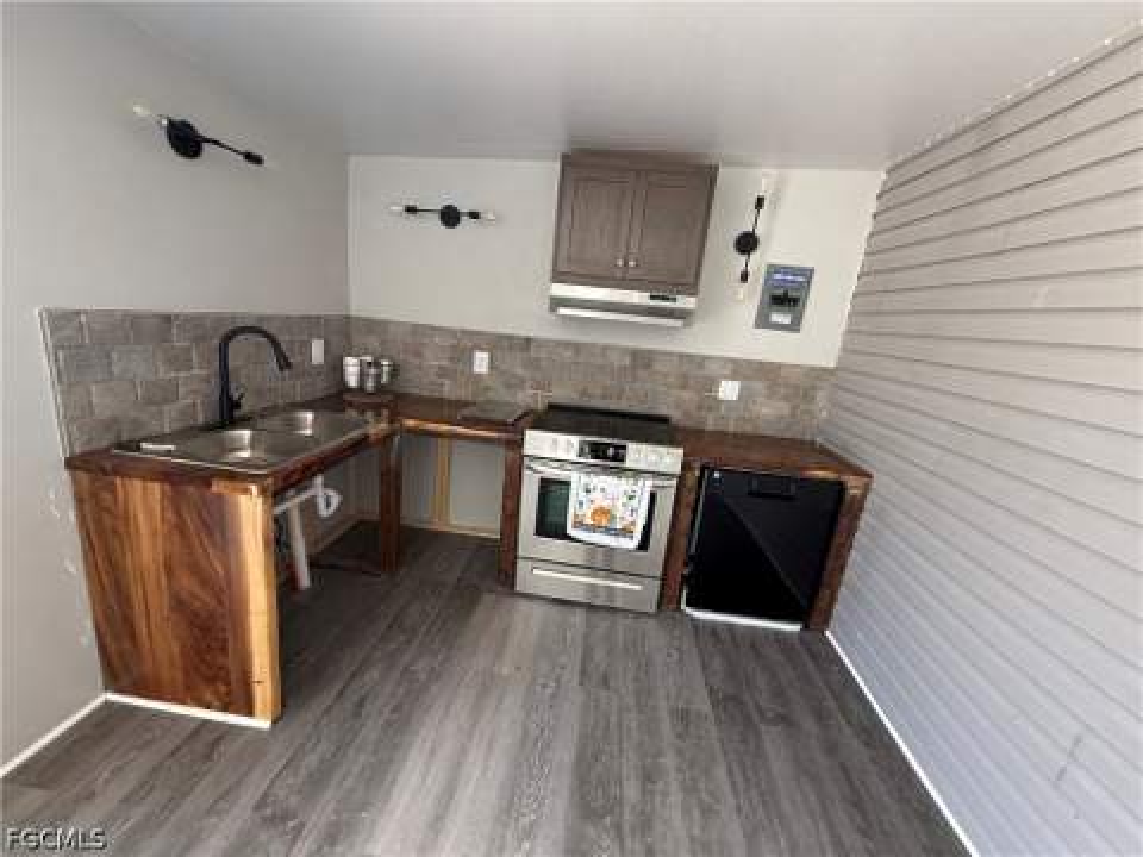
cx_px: 572
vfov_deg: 85.7
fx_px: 462
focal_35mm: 14
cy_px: 428
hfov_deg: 102.1
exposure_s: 1/99
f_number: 2.2
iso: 250
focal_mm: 2.22
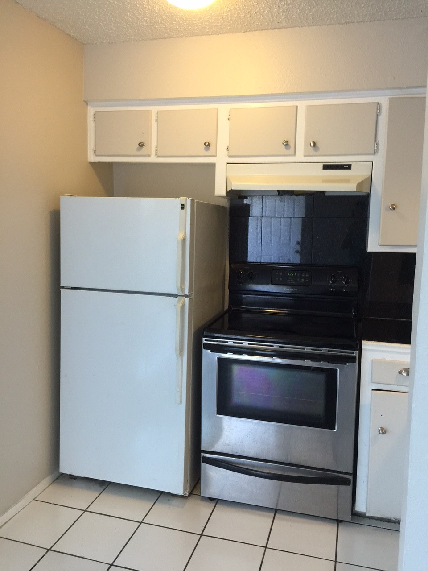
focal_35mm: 29
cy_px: 286
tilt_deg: -6.4
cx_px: 214
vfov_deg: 61.7
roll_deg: -0.8
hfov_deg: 48.2
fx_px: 478
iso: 80
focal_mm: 4.15
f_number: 2.2
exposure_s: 1/15
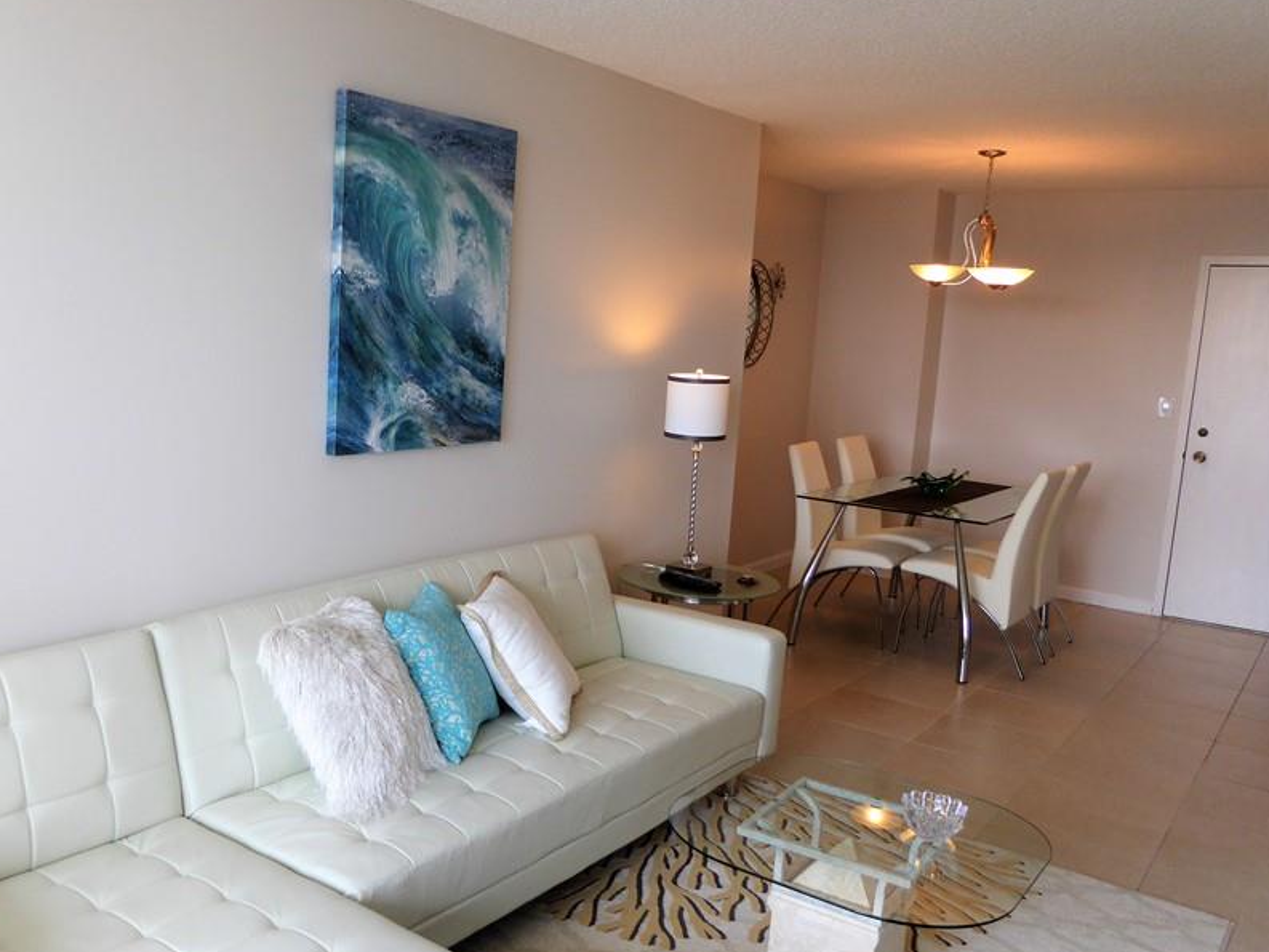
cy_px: 515
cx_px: 461
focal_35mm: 31
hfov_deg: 57.5
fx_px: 1137
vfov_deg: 45.4
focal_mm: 4.3
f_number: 3.3
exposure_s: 1/60
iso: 100
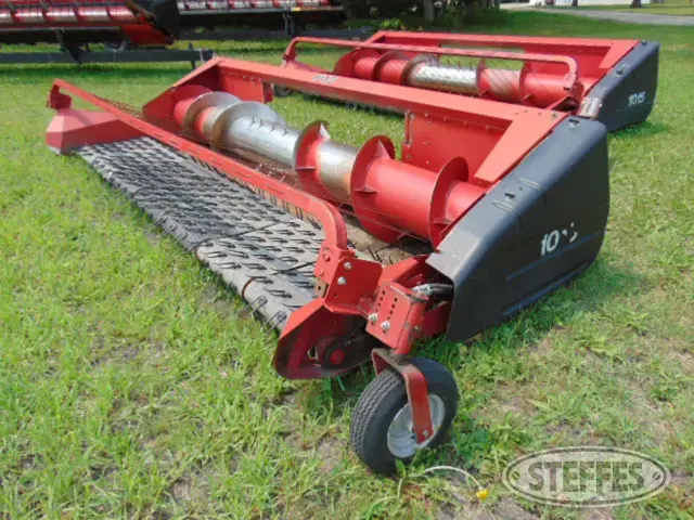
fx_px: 501
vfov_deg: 54.9
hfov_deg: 69.4
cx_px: 347
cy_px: 260
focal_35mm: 25
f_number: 3
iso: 80
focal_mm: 4.5
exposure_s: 1/640
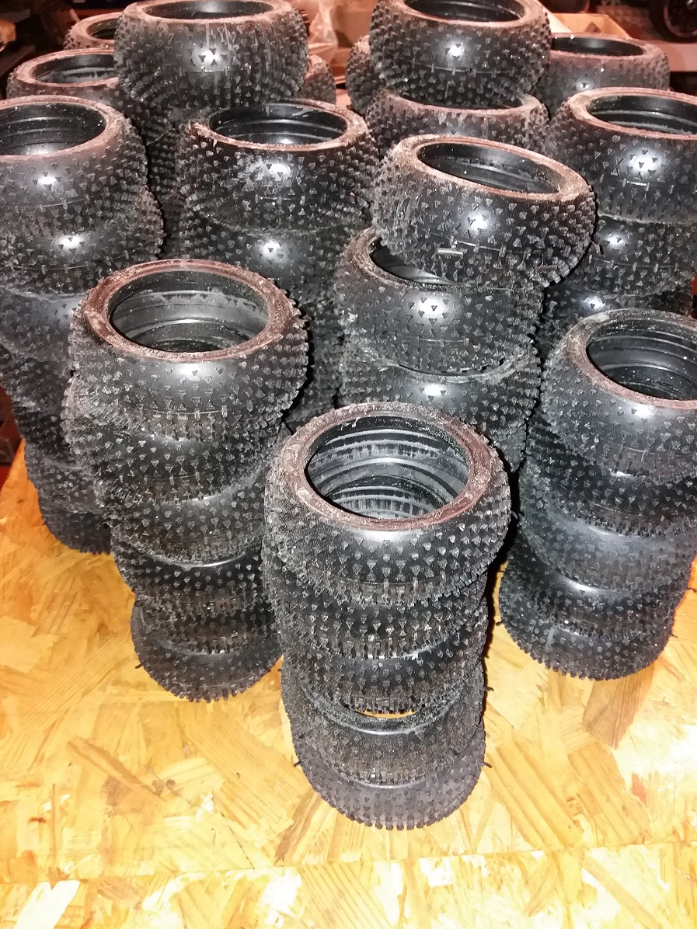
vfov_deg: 61.7
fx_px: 779
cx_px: 355
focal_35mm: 29
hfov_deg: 48.2
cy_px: 463
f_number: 1.9
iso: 160
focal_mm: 3.7
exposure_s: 1/20
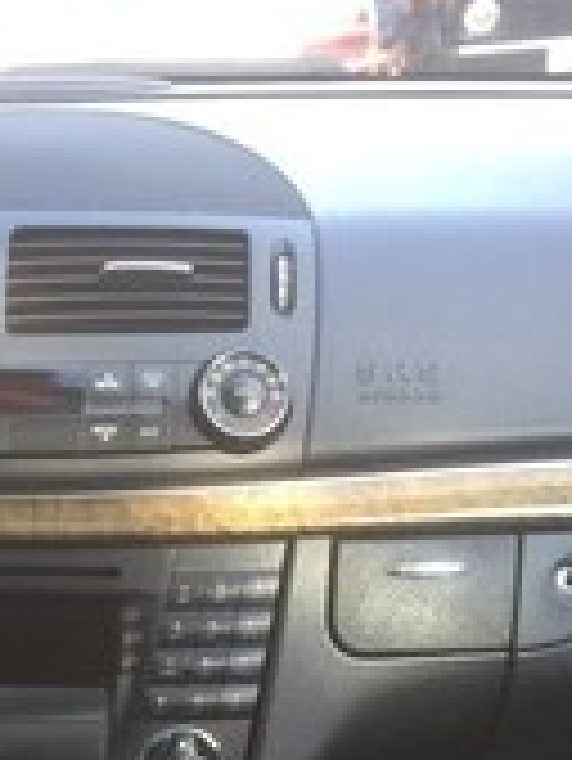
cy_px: 1052
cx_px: -252
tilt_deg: -34.6
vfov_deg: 20.5
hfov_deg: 16.1
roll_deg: +9.0
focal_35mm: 85
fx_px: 1870
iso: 32
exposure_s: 1/33
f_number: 2.2
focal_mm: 4.15
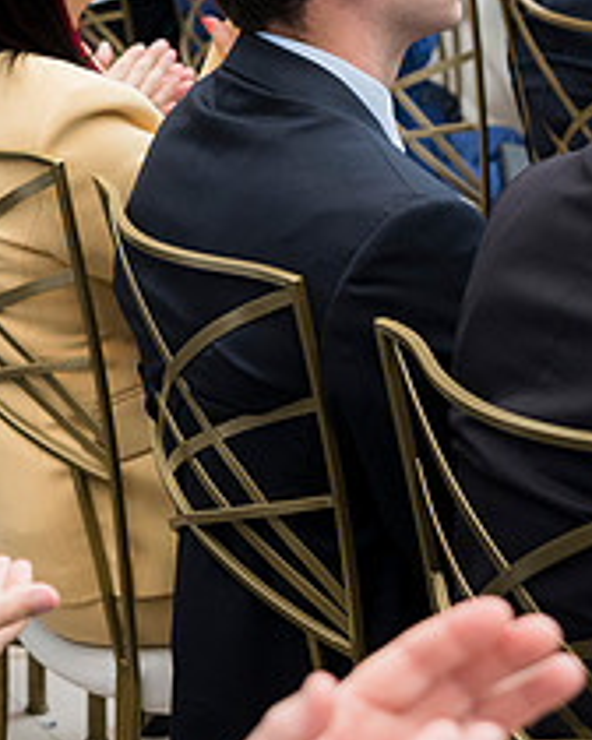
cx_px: -88
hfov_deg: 11.2
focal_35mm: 135
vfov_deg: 14.3
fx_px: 2957
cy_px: 419
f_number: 2.8
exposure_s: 1/320
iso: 720
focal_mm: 35
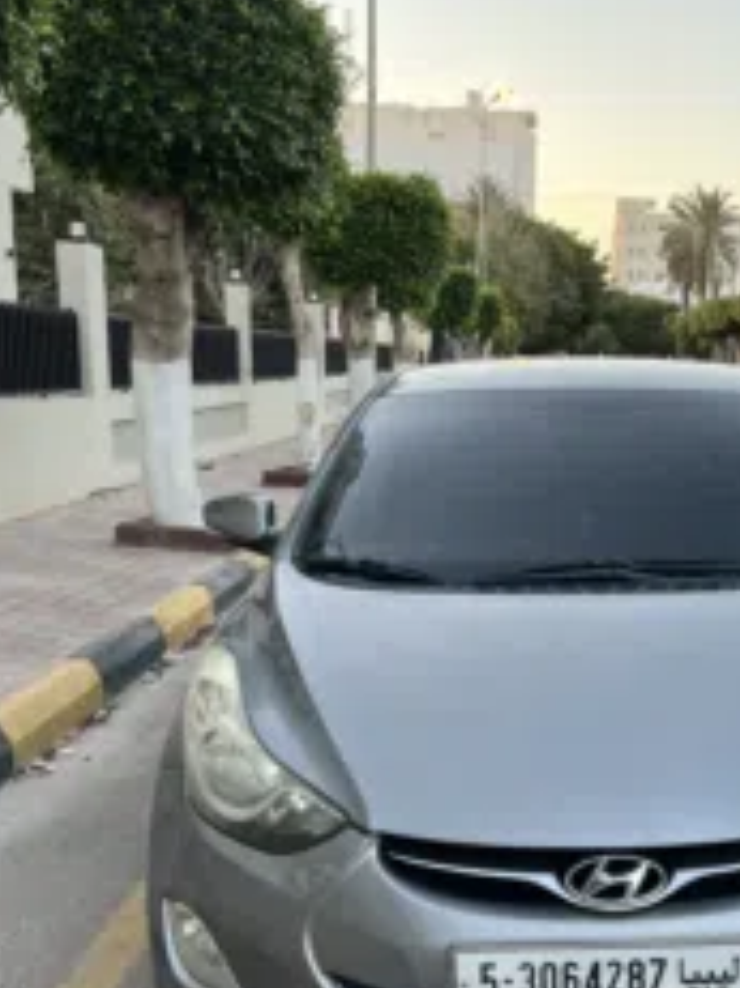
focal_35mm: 45
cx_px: 625
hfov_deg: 31.1
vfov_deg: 41.8
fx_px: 1284
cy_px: 624
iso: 50
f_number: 1.5
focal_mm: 5.7
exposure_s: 1/100
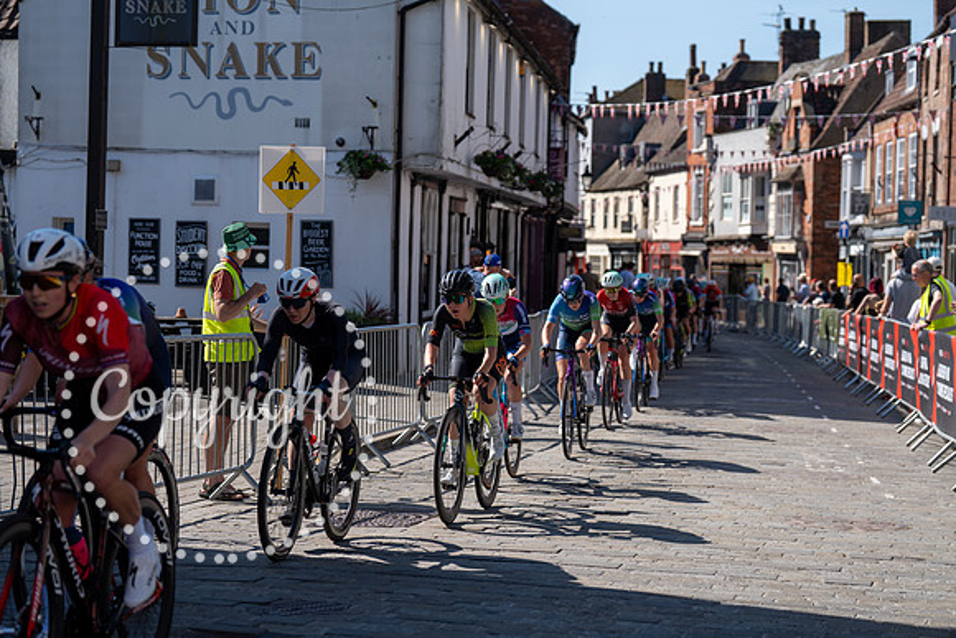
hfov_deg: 27.0
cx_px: 478
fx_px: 1992
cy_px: 319
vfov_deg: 18.2
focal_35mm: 75
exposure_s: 1/1000
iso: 100
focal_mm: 75
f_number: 3.5
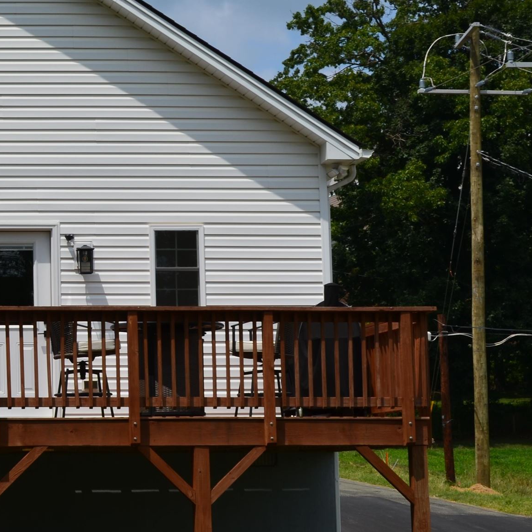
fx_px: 1878
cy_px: 252
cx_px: -120
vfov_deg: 16.1
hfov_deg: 15.5
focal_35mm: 108
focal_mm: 32
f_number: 13
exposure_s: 1/200
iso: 100
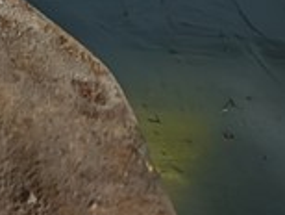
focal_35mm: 160
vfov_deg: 9.3
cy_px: 70
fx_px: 1319
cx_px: -385
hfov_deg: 10.7
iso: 1581
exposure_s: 1/100
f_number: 1.68
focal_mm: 6.9
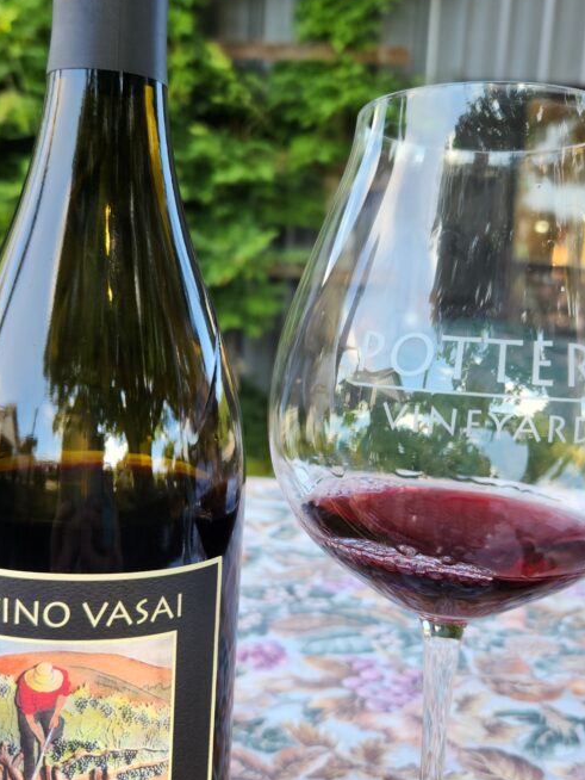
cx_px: 300
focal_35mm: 36
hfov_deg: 39.7
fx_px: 811
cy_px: 422
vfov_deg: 51.3
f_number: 1.8
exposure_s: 1/120
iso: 20
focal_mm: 5.4
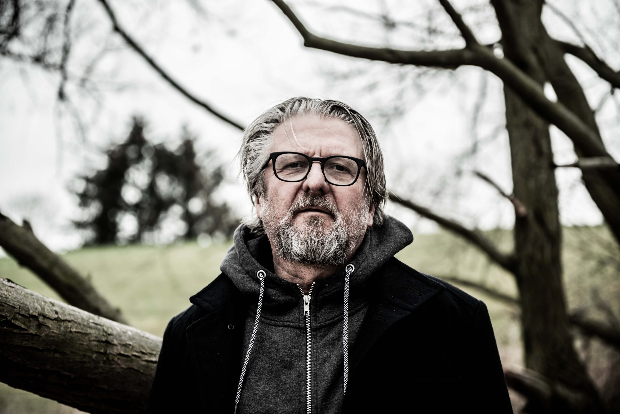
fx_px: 1206
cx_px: 310
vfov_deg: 19.5
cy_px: 207
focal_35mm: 70
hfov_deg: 28.8
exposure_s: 1/320
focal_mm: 70
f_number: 2.8
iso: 100
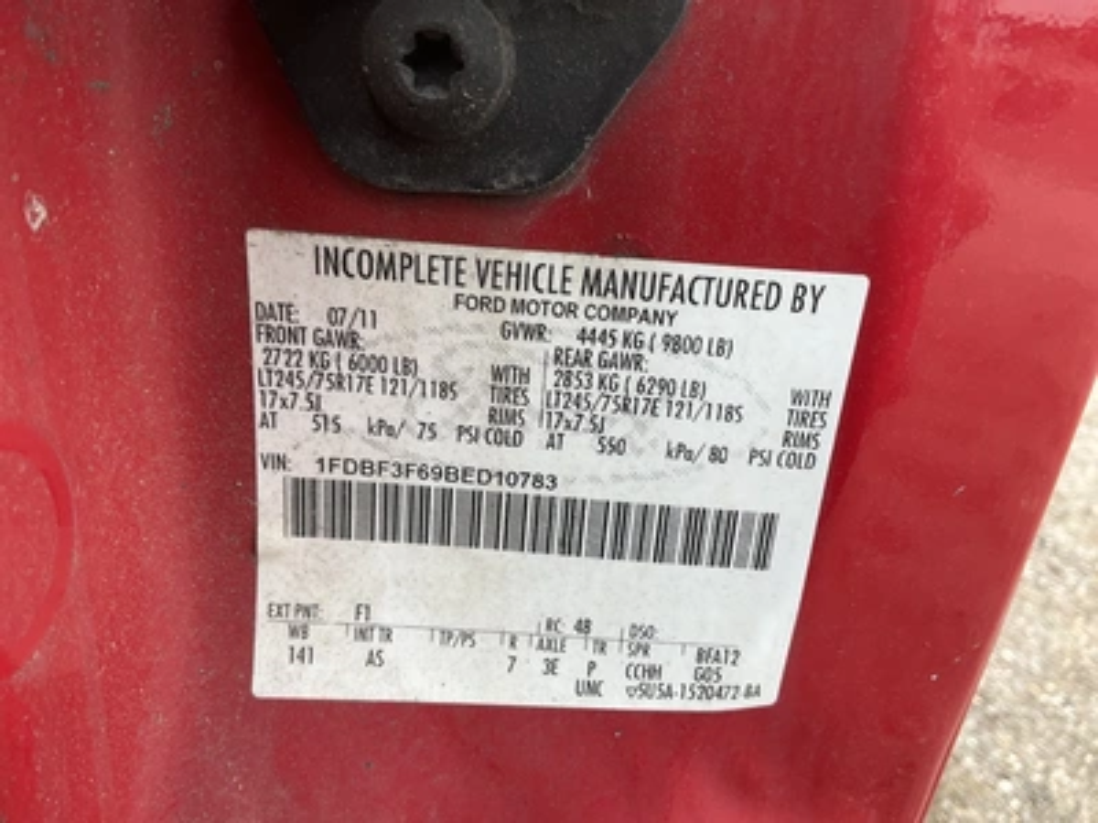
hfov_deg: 61.7
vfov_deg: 48.2
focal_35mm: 29
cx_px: 549
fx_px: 920
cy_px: 412
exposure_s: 1/122
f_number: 1.8
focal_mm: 3
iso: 25
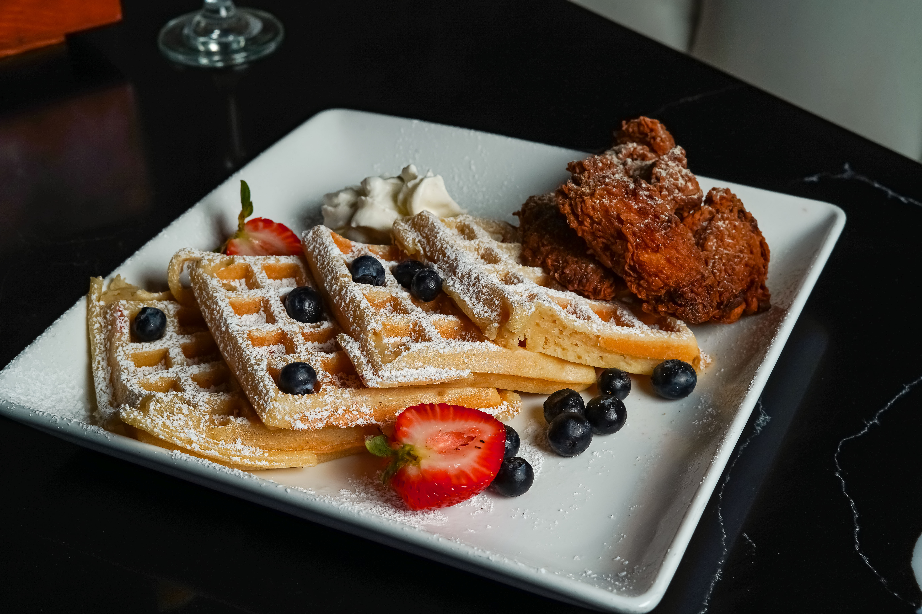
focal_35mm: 50
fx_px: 1280
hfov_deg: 39.6
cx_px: 461
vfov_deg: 27.0
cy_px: 307
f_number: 10
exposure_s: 1/125
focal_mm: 50
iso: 100
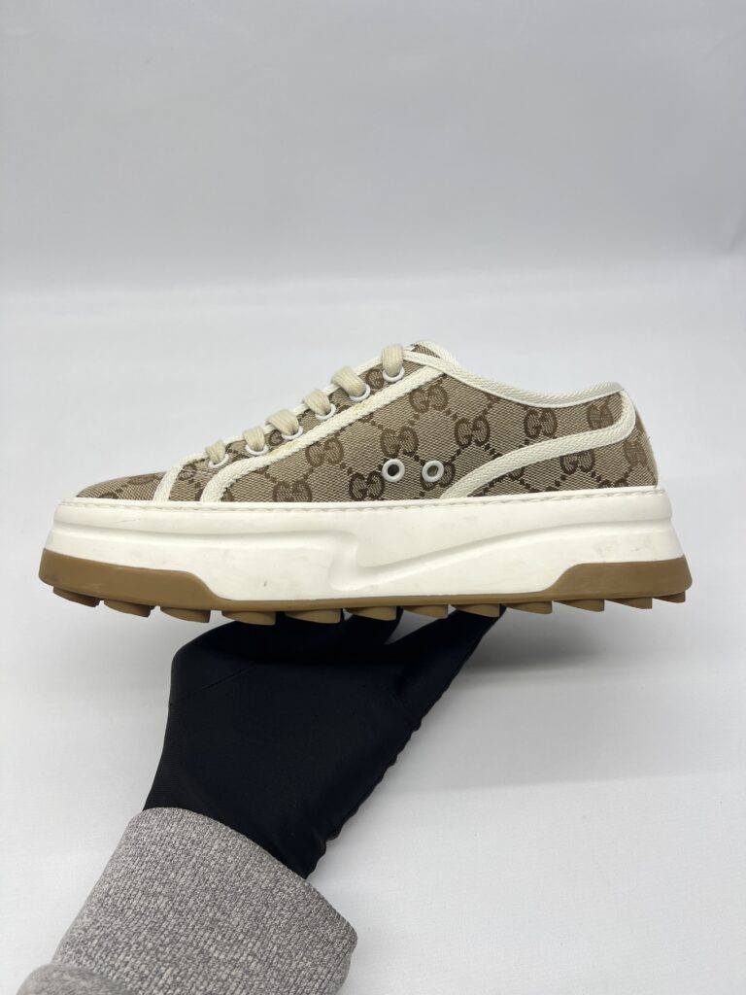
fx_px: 747
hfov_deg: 53.1
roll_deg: -1.5
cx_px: 373
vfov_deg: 67.3
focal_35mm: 26
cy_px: 498
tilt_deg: -44.3
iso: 32
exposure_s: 1/137
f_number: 1.5
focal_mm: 5.7
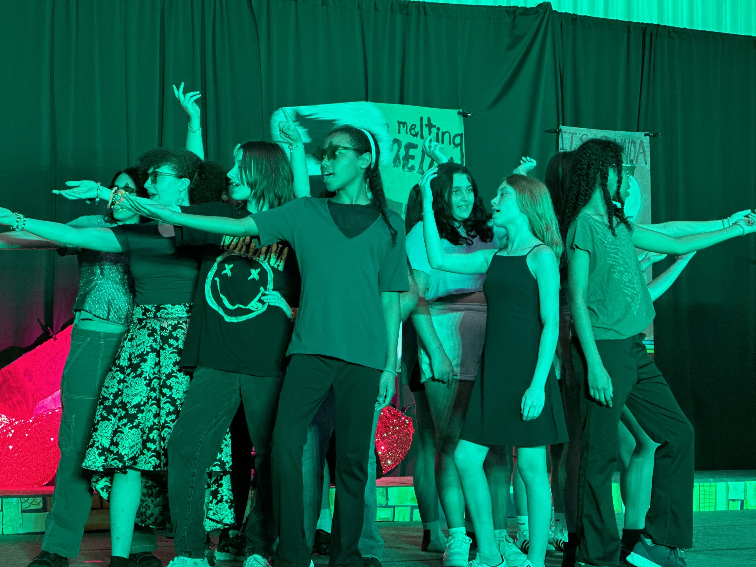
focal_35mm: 77
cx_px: 378
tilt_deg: +5.1
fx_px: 1682
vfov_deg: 19.1
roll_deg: -0.3
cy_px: 284
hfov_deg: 25.3
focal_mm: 9
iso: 400
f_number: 2.8
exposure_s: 1/30
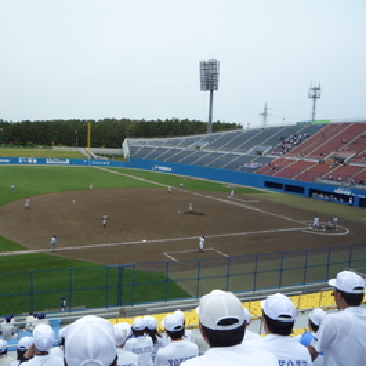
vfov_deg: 46.0
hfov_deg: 45.5
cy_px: 181
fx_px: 431
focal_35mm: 36
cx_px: 131
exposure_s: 1/400
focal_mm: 5.2
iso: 100
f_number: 5
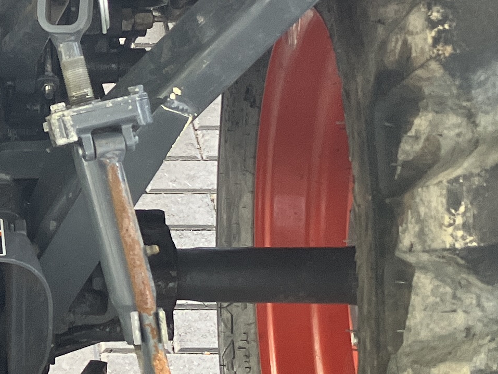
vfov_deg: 12.5
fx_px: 1698
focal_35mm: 118
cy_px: 104
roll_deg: +2.3
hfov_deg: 15.9
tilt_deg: -29.0
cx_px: -136
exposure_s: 1/118
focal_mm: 3.99
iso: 80
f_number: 1.8
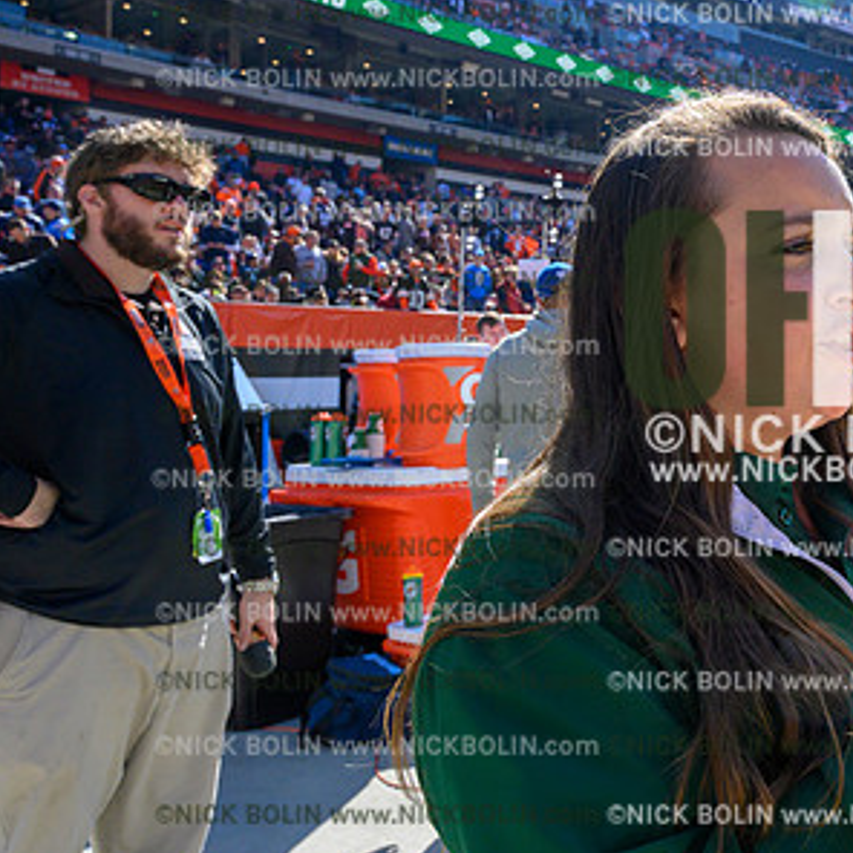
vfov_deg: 41.7
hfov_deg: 37.9
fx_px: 1115
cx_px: 827
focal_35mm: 40
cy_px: 347
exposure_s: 1/2000
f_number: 8
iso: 1000
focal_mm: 24
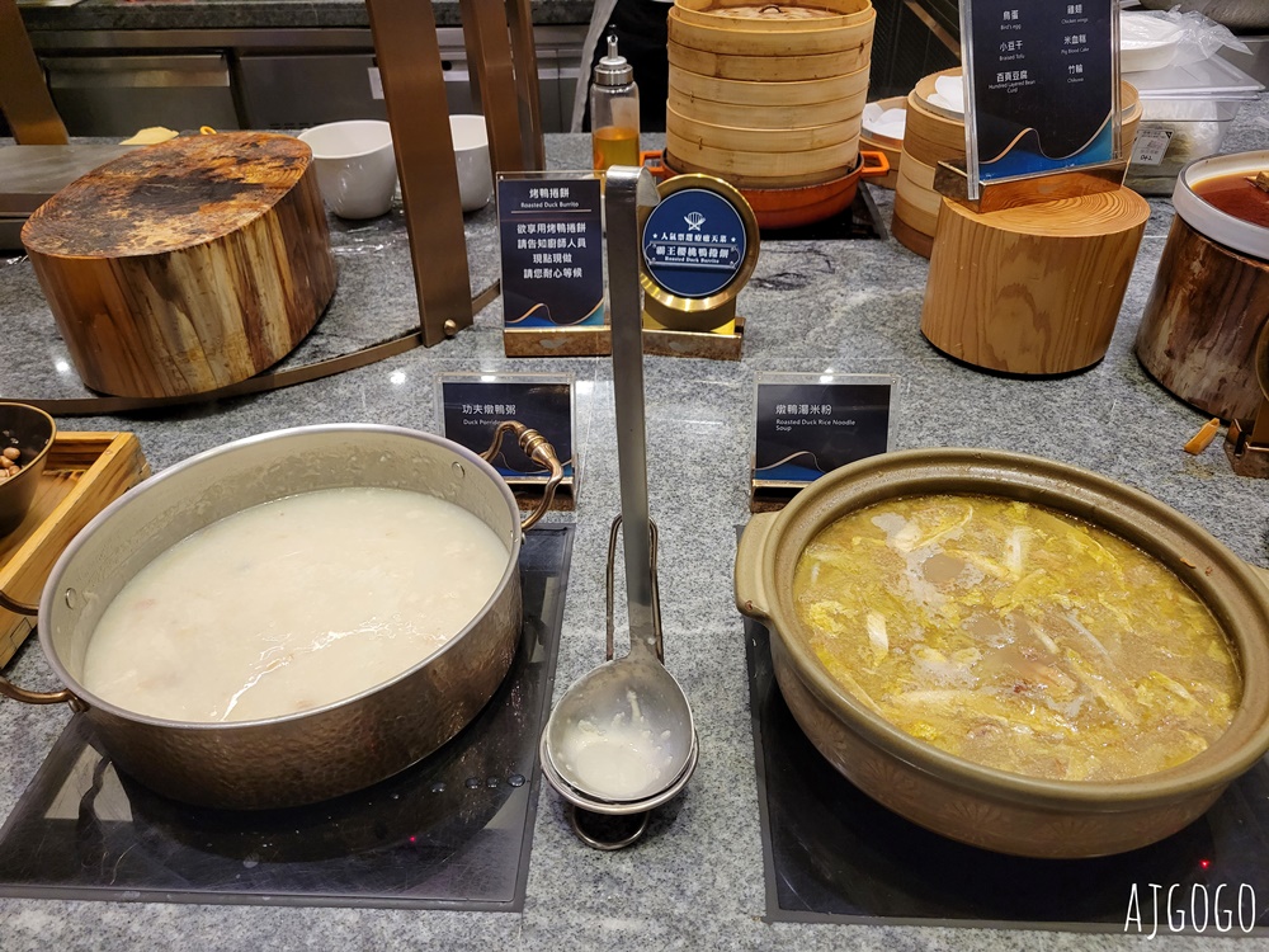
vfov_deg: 53.1
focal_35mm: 26
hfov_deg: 67.3
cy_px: 476
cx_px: 634
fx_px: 953
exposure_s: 1/120
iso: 250
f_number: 1.8
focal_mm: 5.4
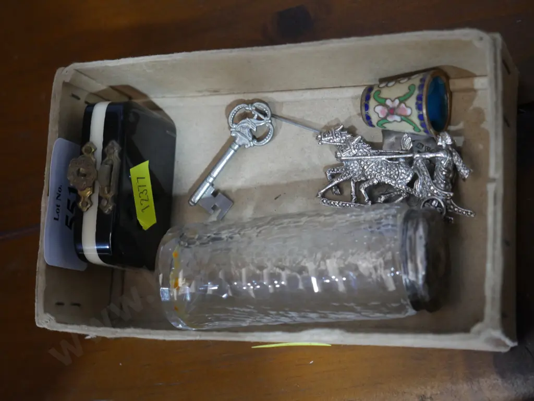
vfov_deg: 22.3
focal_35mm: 66
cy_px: 200
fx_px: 1019
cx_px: 267
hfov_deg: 29.4
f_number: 5.4
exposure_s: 1/80
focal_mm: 33
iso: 1600
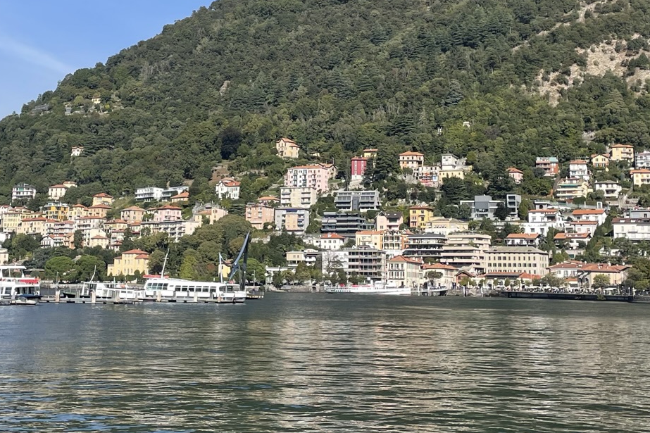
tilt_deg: +11.5
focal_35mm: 60
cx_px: 282
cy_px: 80
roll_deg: -0.7
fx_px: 1083
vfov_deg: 22.3
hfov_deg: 33.4
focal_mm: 4.2
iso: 32
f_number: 1.6
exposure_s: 1/3509
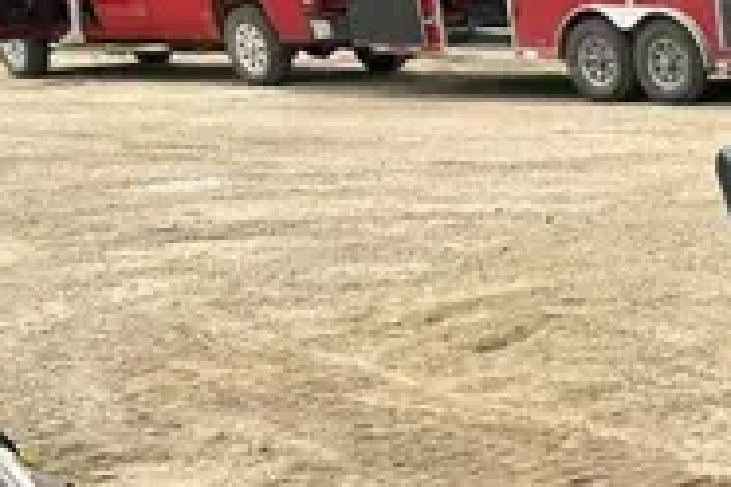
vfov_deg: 13.9
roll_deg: +1.3
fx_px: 1746
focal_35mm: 86
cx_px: 1112
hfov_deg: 20.2
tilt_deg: -26.5
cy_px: 911
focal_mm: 6.86
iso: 80
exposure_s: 1/2252
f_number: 1.78
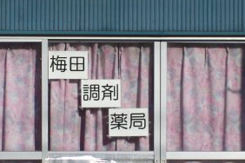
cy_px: 111
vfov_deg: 9.2
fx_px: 1014
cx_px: 109
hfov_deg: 13.8
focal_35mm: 149
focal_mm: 28
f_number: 10
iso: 100
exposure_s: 1/320
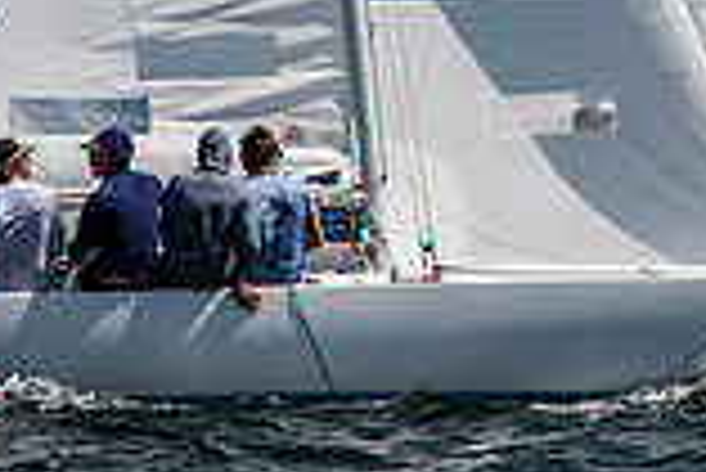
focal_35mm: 443
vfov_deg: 3.1
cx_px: 1241
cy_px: -142
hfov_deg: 4.6
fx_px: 8696
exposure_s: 1/1600
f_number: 5.6
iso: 160
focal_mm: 120
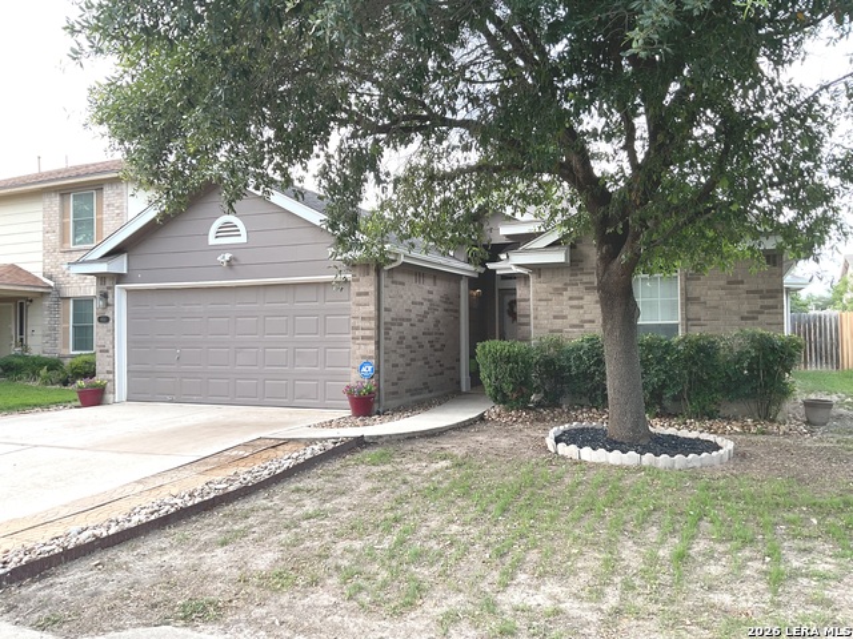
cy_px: 320
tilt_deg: +0.4
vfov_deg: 48.2
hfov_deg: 61.7
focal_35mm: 29
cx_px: 426
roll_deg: +0.9
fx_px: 715
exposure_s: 1/120
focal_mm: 3
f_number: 1.8
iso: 20
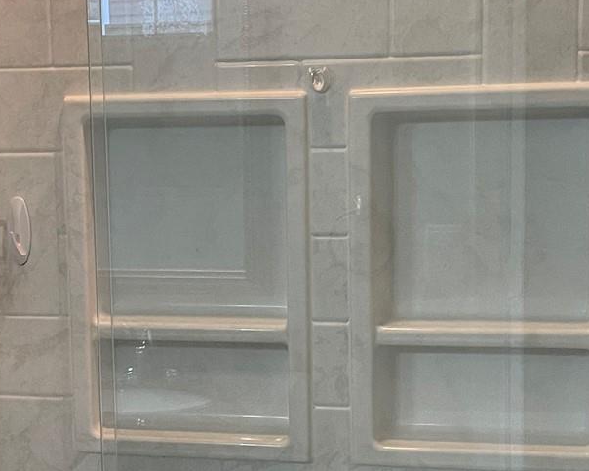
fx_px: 1499
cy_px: 301
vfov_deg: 17.8
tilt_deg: -8.1
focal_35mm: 86
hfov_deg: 22.1
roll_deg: +2.0
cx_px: 173
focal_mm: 4.2
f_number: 1.6
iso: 80
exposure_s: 1/60
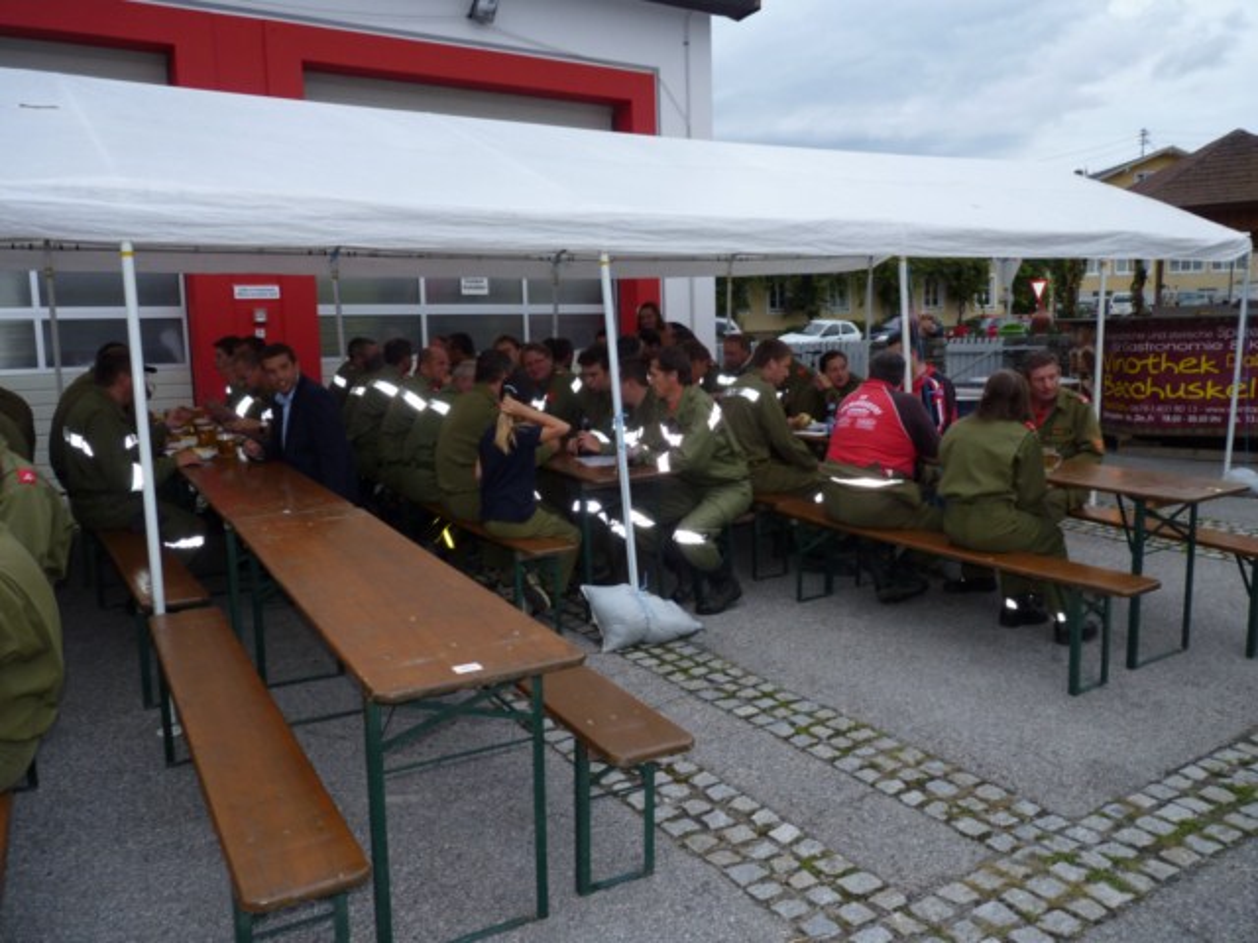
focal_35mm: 27
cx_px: 629
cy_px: 472
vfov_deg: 51.4
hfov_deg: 65.3
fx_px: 981
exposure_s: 1/30
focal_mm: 4.8
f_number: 2.8
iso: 100
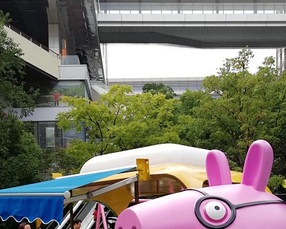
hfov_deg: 35.3
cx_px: 136
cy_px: 250
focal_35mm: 53
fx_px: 449
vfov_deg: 26.4
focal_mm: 3.83
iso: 50
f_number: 1.8
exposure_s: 1/398
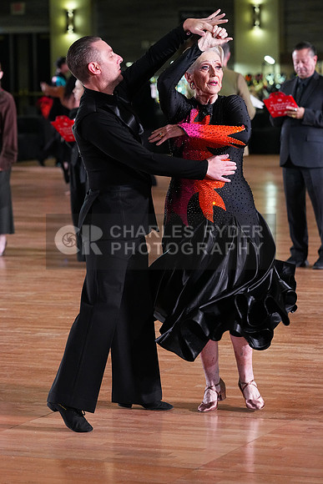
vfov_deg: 14.7
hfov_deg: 9.8
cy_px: 242
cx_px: 162
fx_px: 1883
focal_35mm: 140
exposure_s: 1/400
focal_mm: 140
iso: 6400
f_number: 5
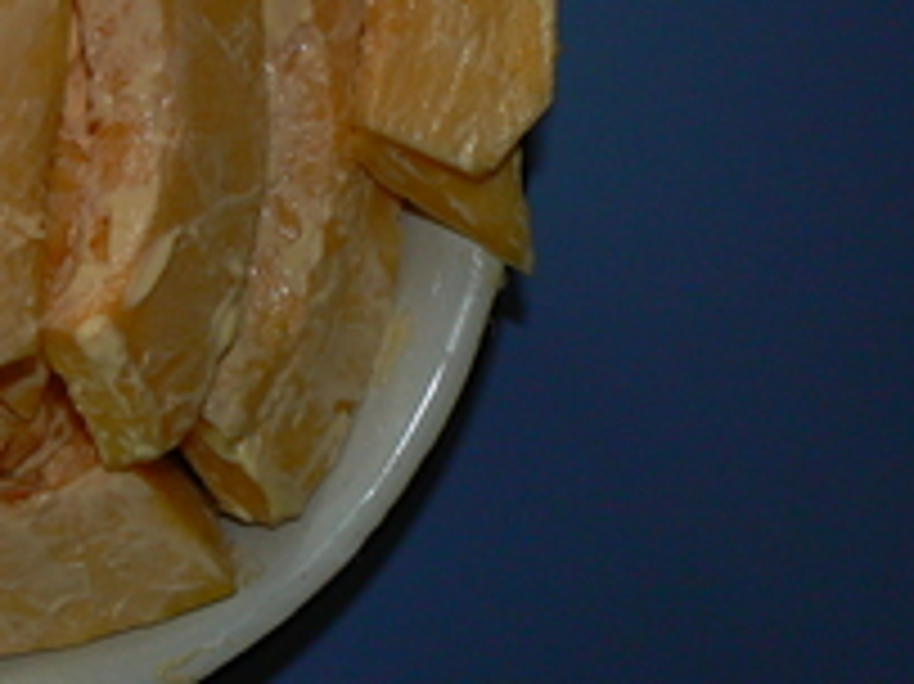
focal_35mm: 80
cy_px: 90
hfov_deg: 23.2
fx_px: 2111
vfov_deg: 18.2
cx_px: -41
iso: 100
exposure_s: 1/30
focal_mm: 6
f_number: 2.8
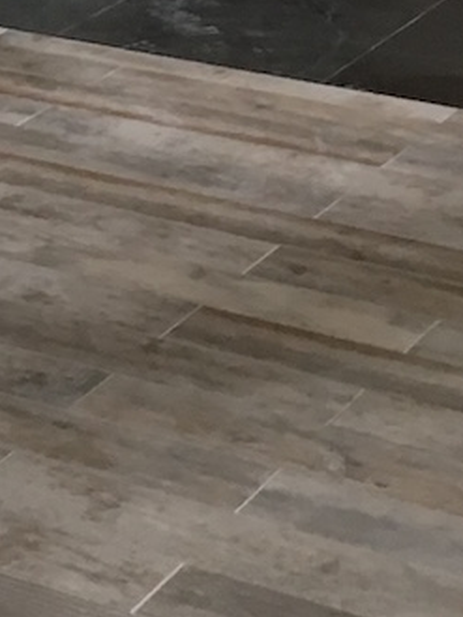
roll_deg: -0.9
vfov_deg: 12.6
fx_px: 2638
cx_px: -397
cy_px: -354
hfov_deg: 9.5
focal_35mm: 148
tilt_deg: -8.3
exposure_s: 1/33
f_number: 2.2
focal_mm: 4.15
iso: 64
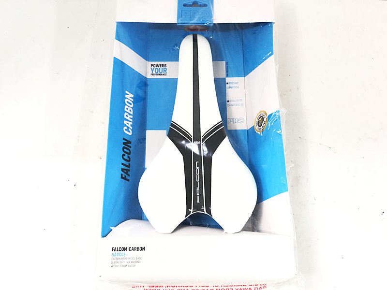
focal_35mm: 52
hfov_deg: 36.8
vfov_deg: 28.0
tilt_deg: -64.5
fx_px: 581
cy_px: 145
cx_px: 194
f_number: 2.4
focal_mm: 6
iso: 100
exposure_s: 1/33
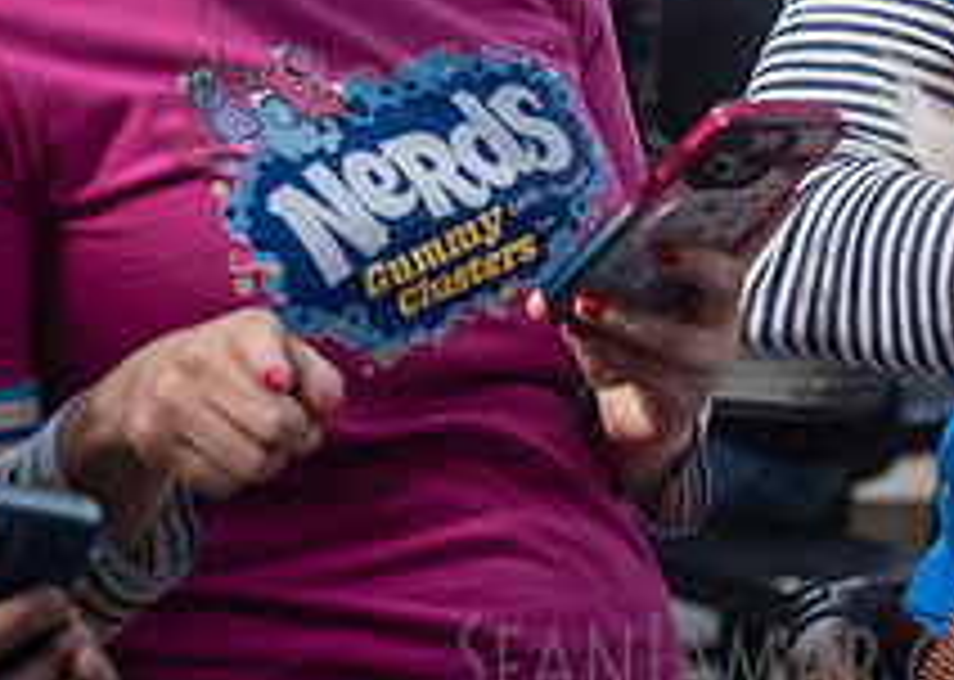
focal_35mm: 265
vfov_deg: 5.4
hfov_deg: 7.6
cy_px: -197
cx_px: 960
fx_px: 7173
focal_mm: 80
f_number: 5
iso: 1000
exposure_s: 1/2500
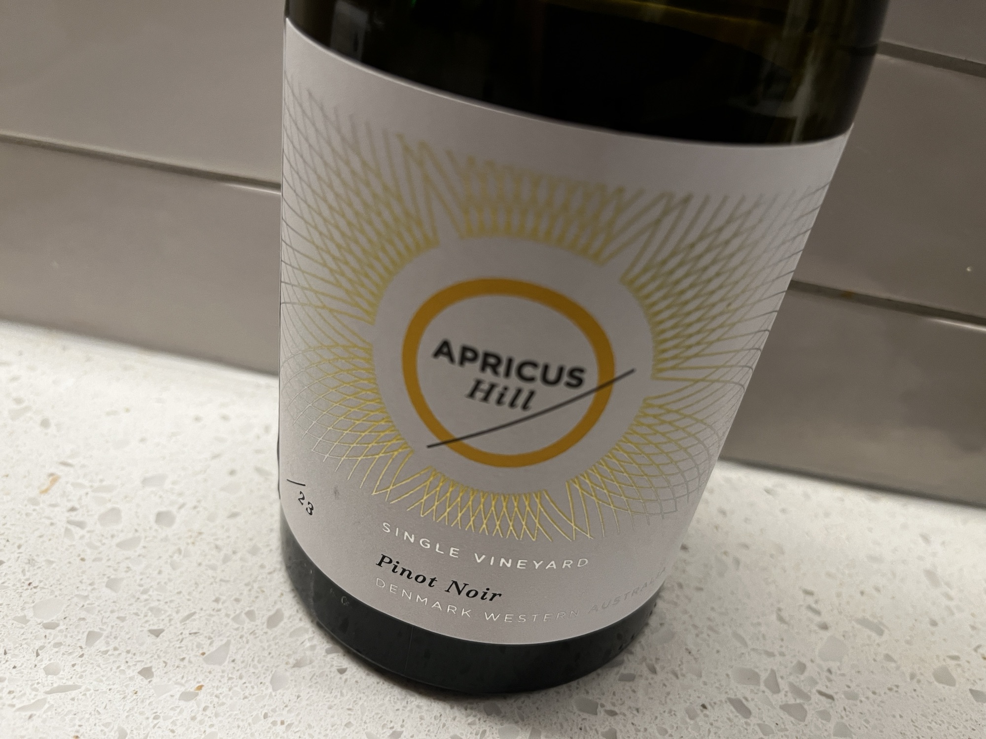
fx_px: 741
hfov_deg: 67.3
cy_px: 370
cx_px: 493
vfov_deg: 53.1
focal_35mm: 26
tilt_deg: -33.5
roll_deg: -10.8
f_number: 1.6
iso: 125
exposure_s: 1/50
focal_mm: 5.1
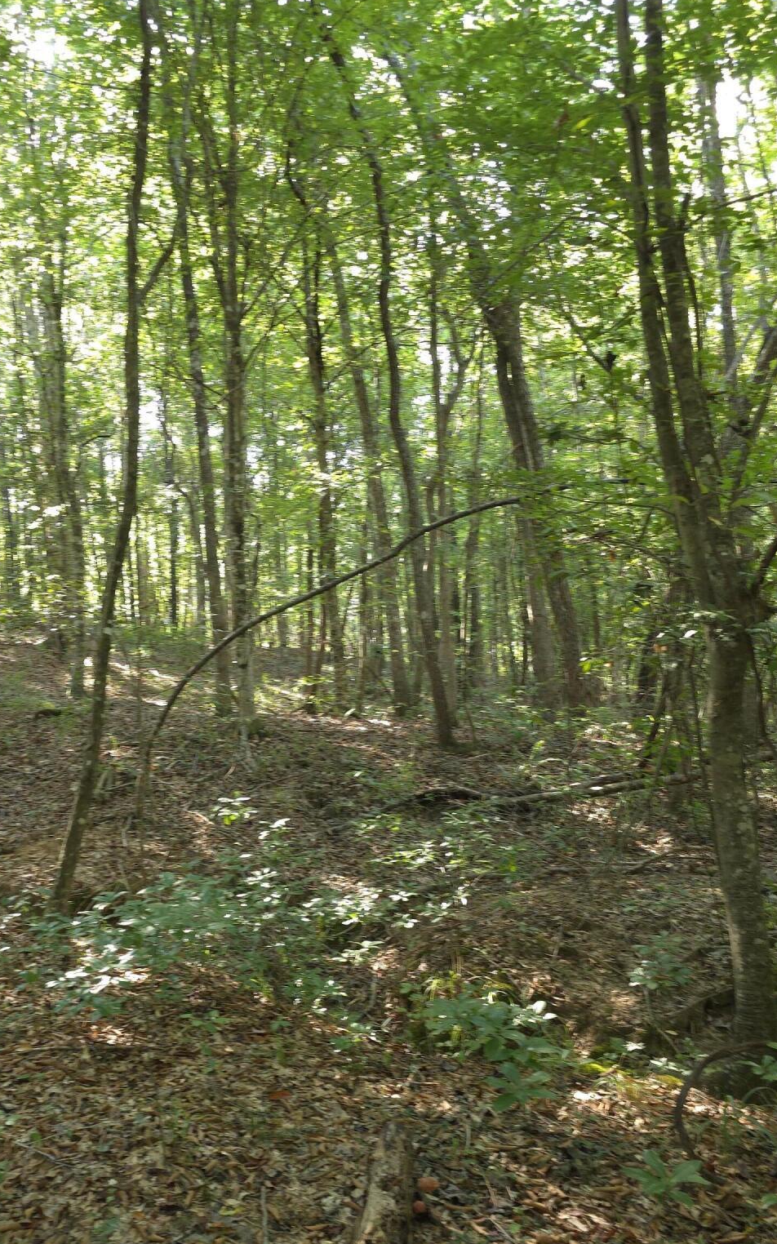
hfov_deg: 39.0
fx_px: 1085
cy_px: 713
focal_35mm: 32
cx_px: 262
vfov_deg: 59.4
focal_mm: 6.3
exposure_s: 1/60
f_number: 1.7
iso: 160
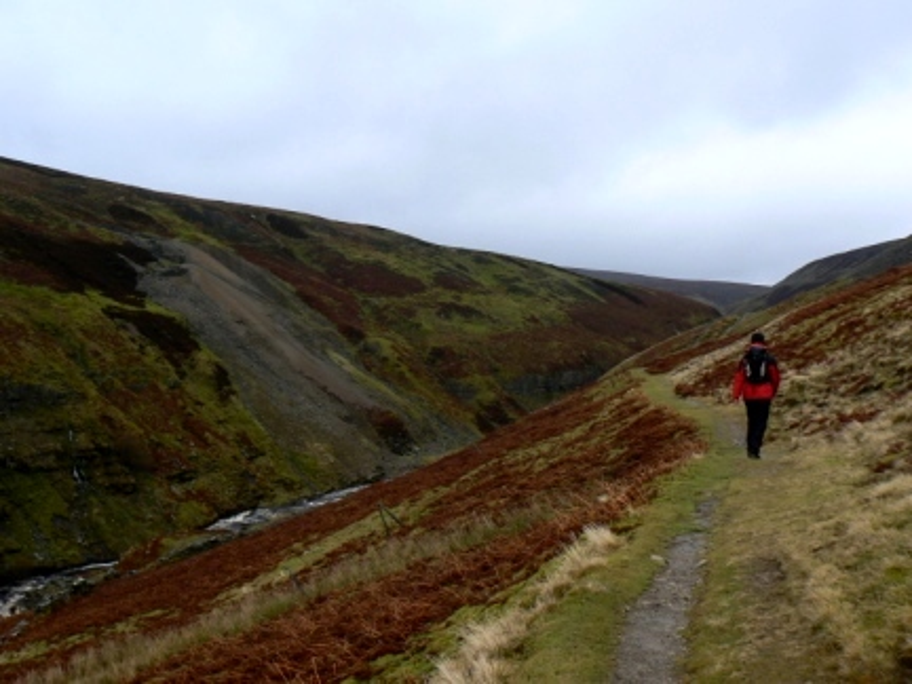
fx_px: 948
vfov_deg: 39.7
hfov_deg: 51.4
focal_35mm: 36
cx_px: 456
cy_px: 342
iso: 80
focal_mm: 6
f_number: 5
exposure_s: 1/100
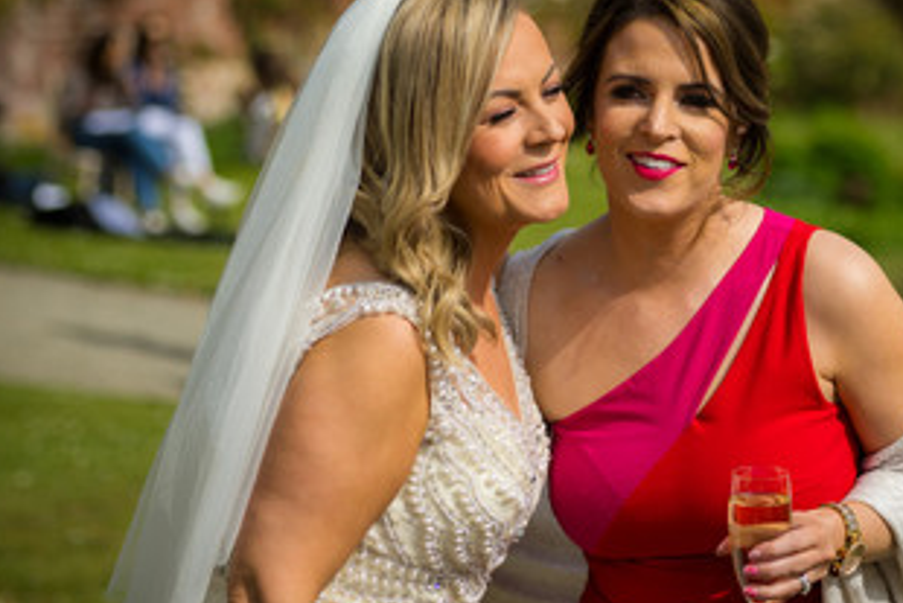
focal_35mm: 158
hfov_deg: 13.0
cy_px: 190
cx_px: 530
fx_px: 3965
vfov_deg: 8.7
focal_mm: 78
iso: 100
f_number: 2.8
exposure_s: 1/2500
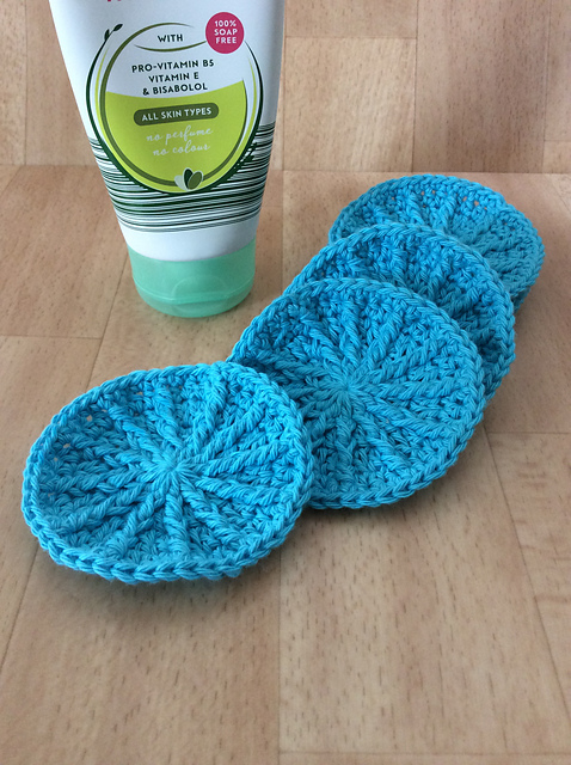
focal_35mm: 32
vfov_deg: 56.9
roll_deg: +0.5
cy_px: 382
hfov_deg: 44.1
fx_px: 706
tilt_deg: -41.5
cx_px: 286
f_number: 2.4
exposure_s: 1/25
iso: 100
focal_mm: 3.3
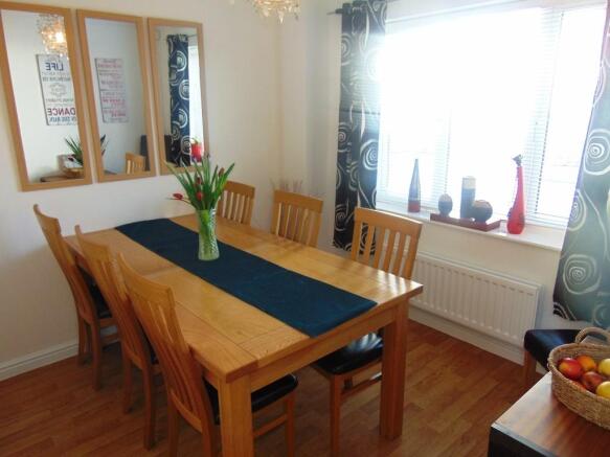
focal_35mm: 25
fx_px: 440
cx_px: 305
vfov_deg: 54.9
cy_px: 228
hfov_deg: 69.4
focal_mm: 4.5
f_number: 3
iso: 100
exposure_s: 1/30
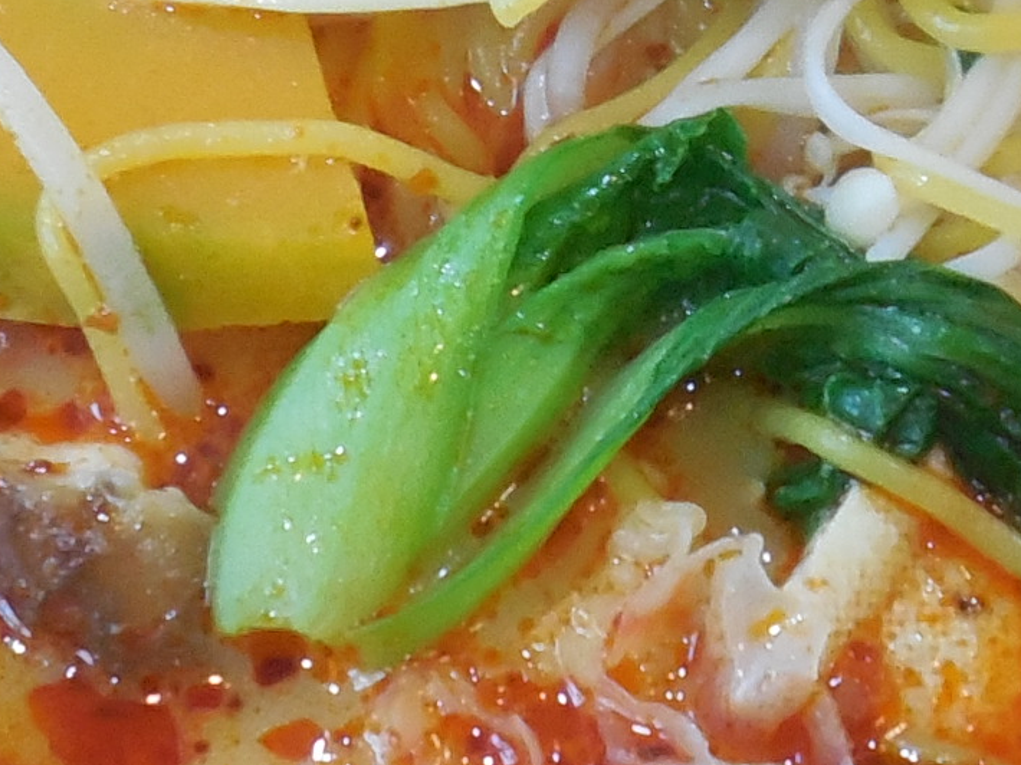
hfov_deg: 14.3
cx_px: 554
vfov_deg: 10.7
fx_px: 4069
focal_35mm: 138
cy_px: 280
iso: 400
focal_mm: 5.3
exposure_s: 1/20
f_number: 3.8
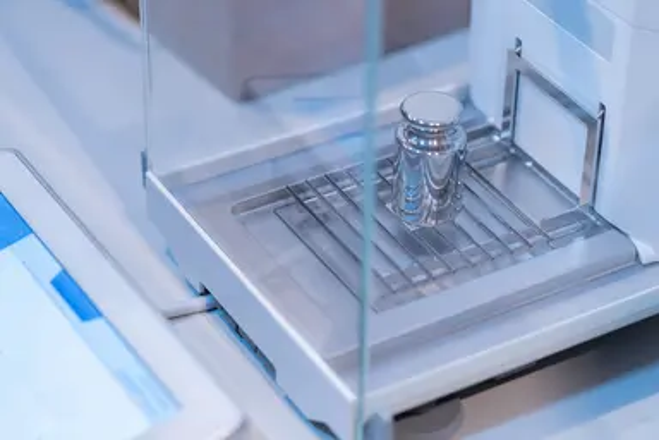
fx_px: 1647
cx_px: 330
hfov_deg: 22.6
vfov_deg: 15.2
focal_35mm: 90
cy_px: 220
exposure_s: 1/40
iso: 1600
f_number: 4
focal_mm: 90
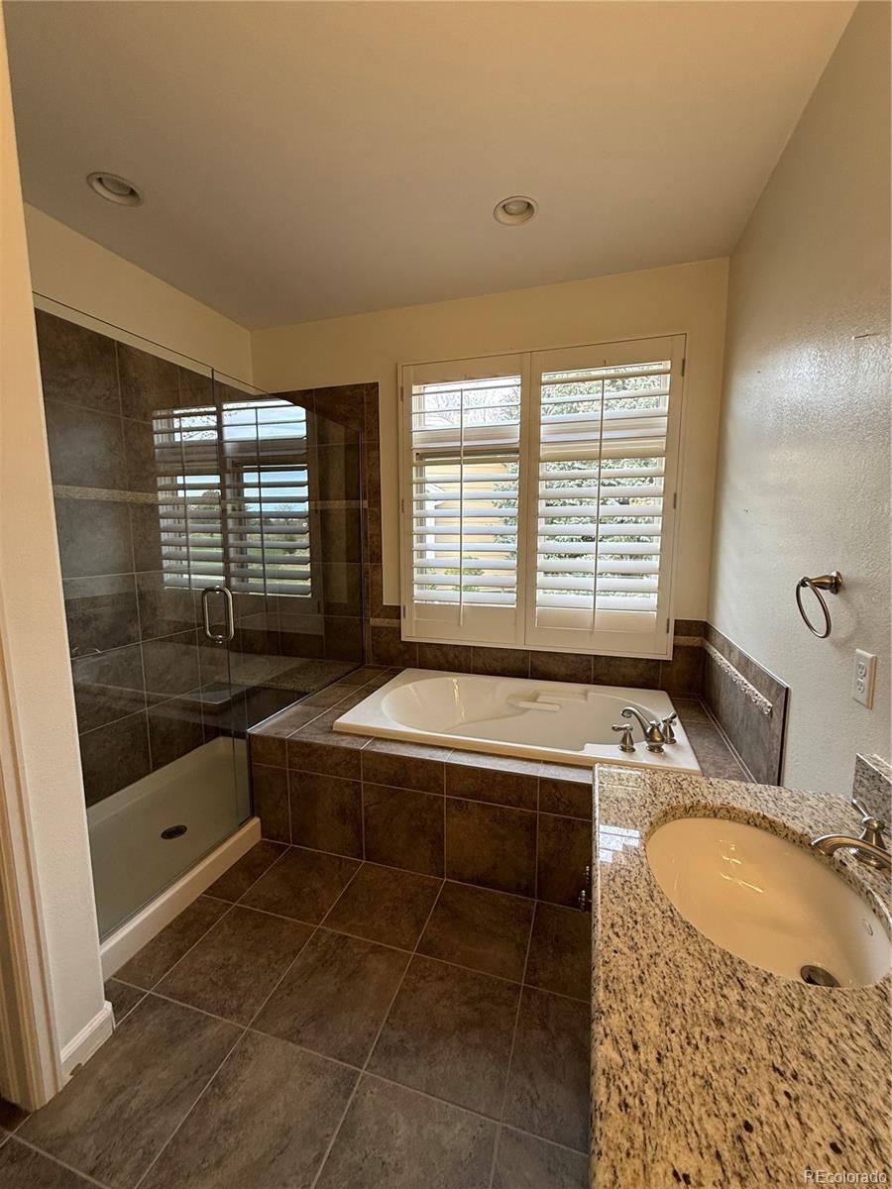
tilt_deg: -6.5
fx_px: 481
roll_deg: +0.0
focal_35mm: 14
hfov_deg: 85.7
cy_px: 594
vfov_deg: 102.1
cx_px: 446
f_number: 2.2
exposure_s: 1/120
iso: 100
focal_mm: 2.22
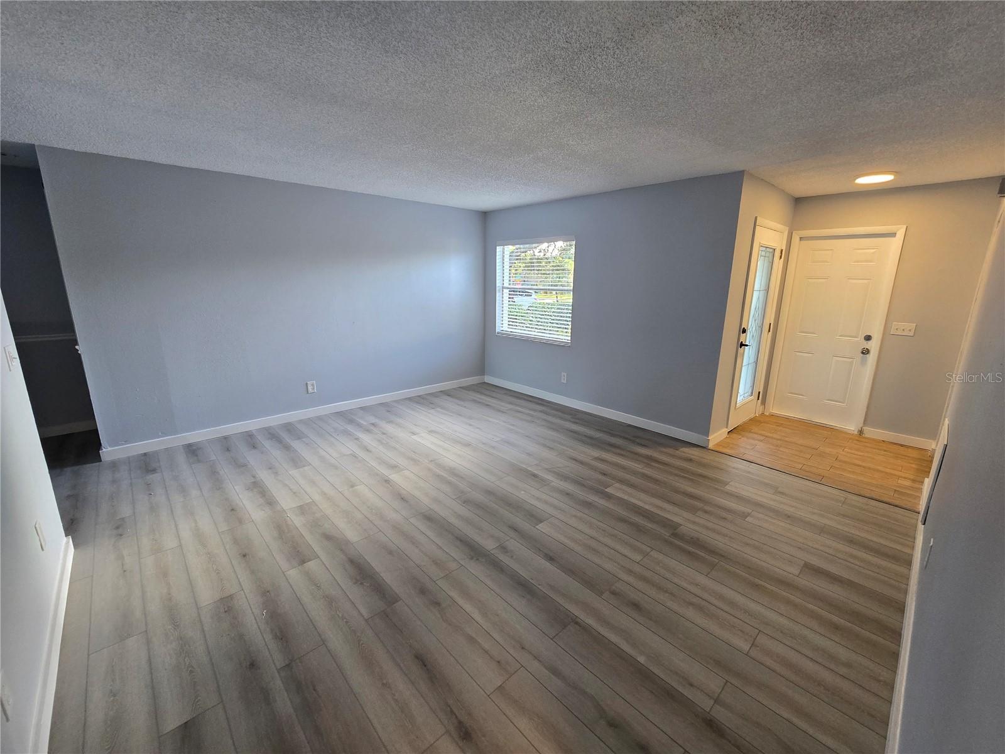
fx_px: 377
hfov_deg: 106.2
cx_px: 502
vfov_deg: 89.9
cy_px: 377
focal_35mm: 13
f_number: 2.2
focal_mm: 2.2
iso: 200
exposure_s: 1/60
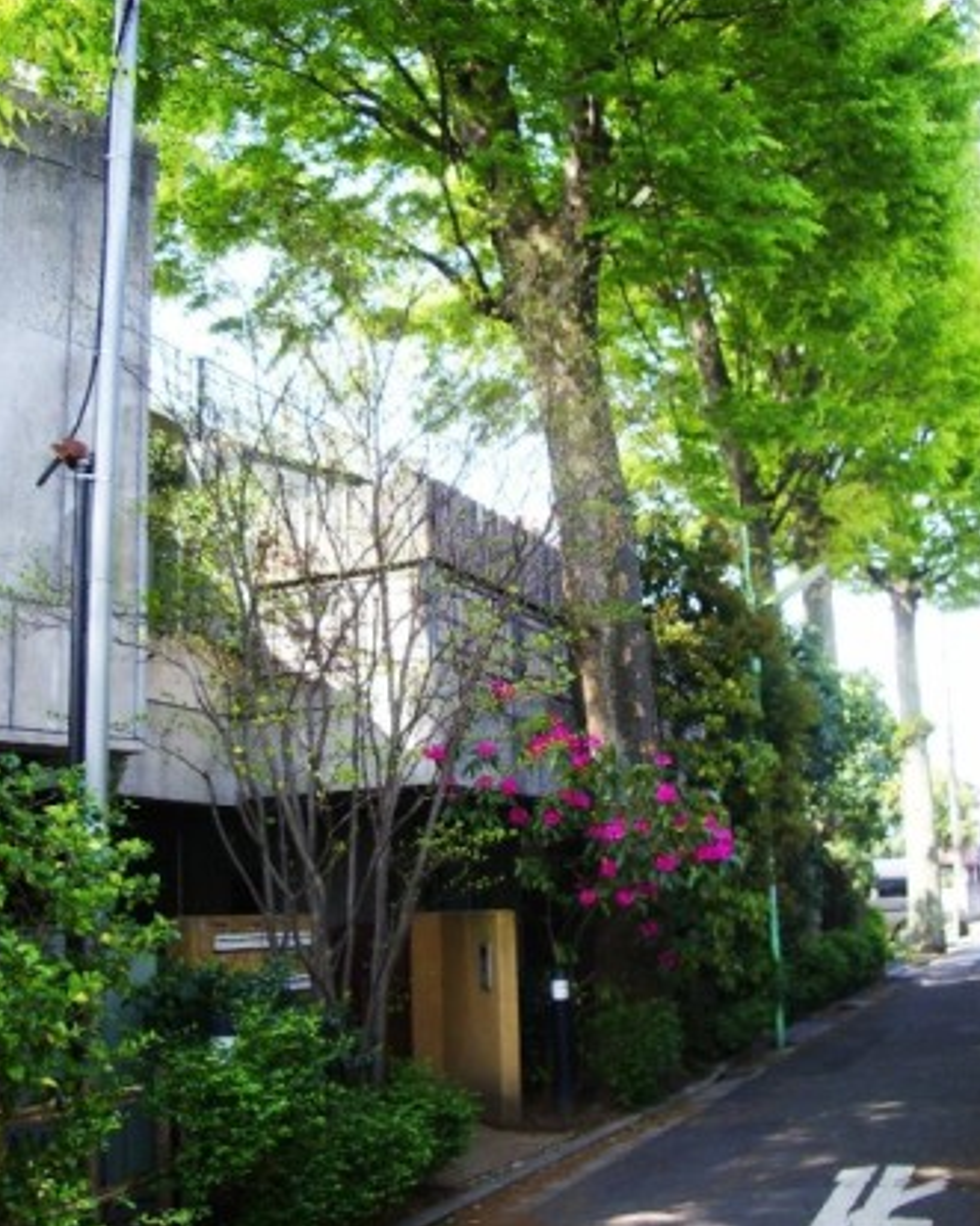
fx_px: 1342
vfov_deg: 49.1
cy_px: 640
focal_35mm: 37
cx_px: 491
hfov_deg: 40.1
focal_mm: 5.8
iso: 80
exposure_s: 1/125
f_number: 2.6
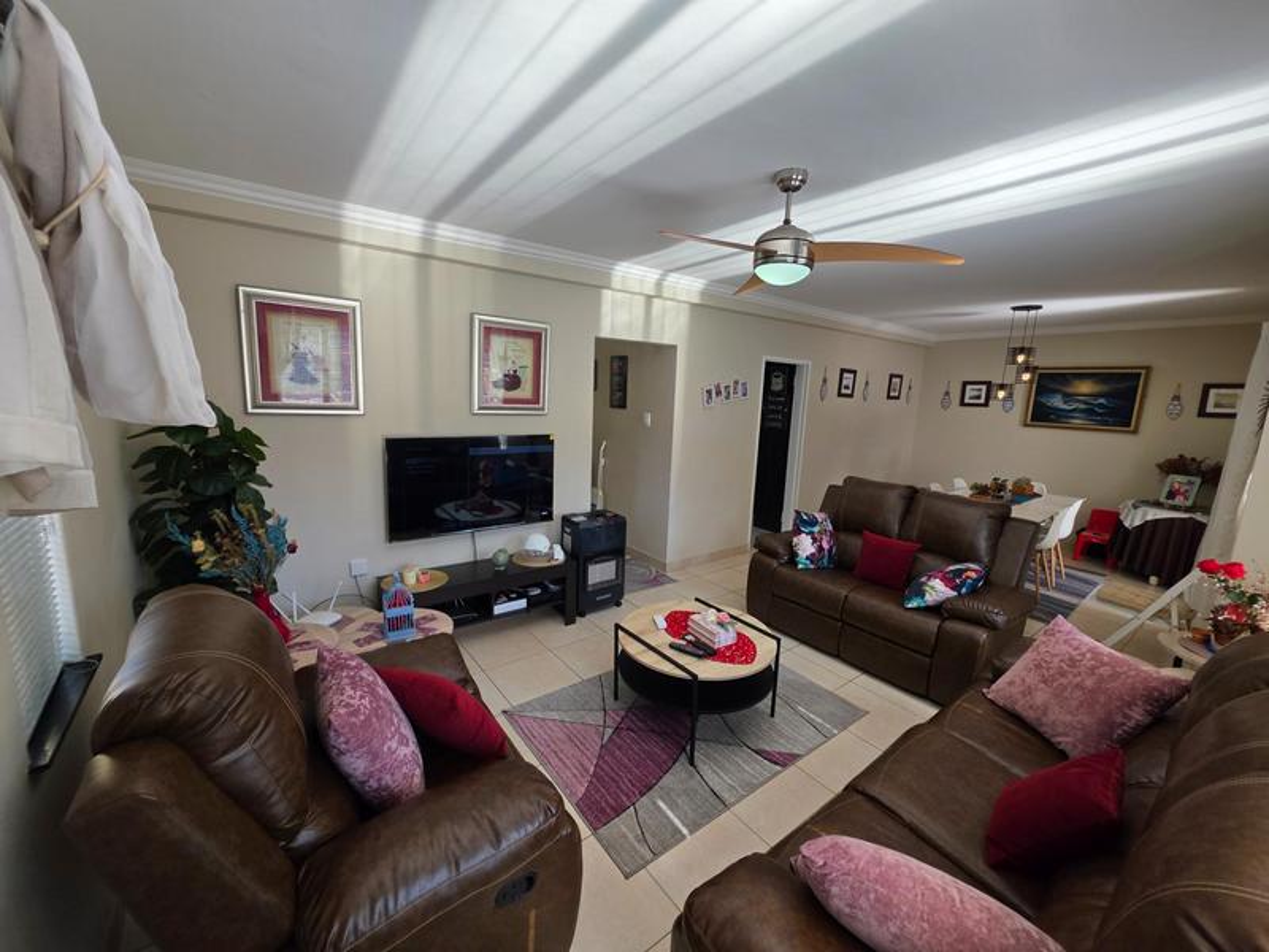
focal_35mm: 13
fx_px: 477
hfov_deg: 106.2
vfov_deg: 89.9
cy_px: 476
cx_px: 634
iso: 25
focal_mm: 2.2
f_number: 1.9
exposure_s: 1/100
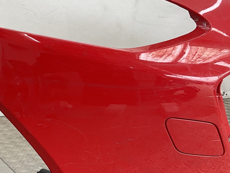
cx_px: 57
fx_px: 432
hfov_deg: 29.3
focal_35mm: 65
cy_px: 139
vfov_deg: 22.3
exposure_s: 1/100
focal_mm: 3
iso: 20
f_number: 1.8
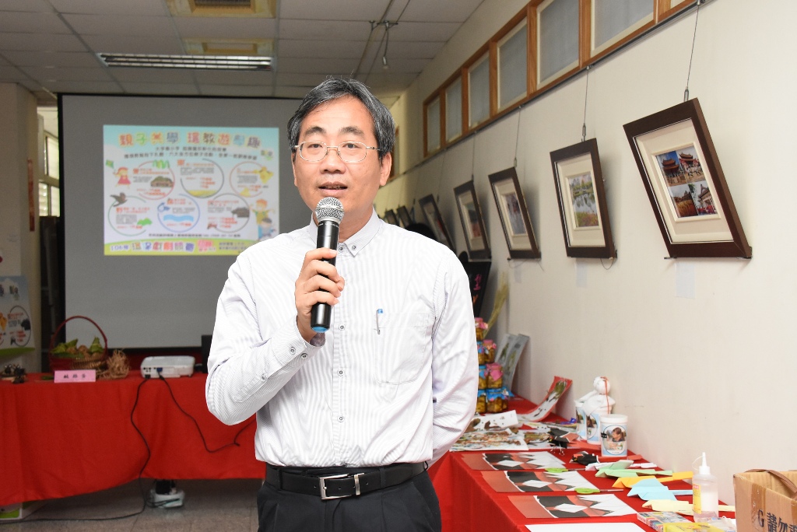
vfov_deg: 26.5
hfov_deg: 38.9
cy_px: 266
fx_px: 1130
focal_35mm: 51
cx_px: 398
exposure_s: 1/320
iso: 2500
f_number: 5.6
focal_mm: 34
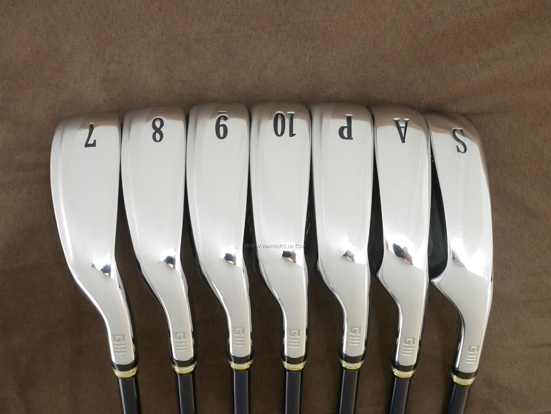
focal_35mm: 50
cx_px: 276
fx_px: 796
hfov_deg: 38.2
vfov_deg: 29.1
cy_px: 207
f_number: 4.5
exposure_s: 1/25
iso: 1600
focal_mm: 25
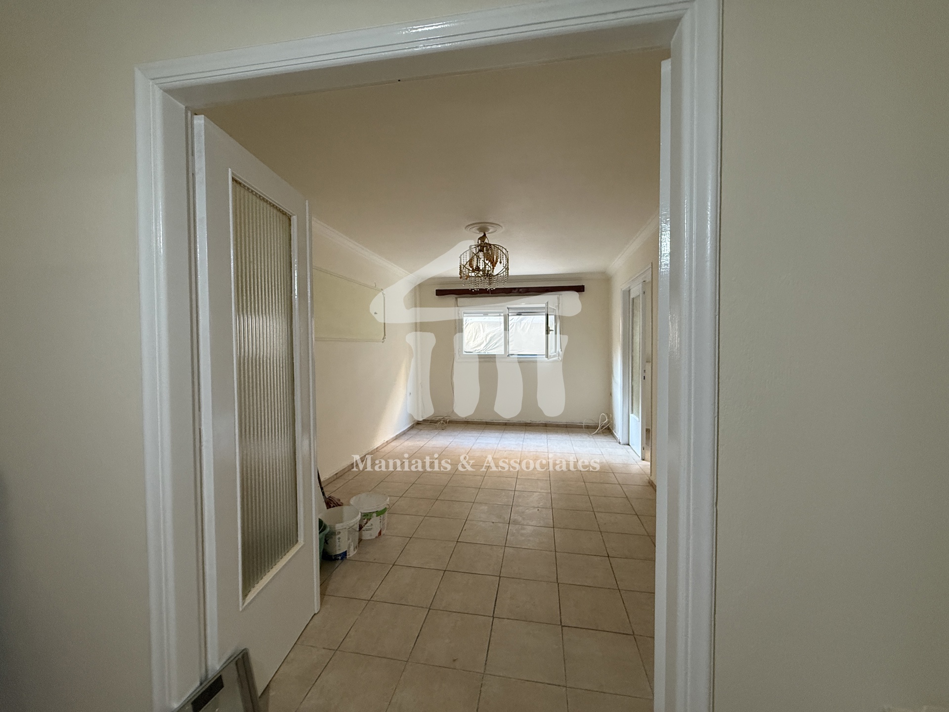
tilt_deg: -1.0
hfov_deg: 102.1
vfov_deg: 85.7
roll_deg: +0.0
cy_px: 356
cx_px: 474
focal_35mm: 14
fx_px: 384
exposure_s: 1/100
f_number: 2.2
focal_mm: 2.22
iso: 320
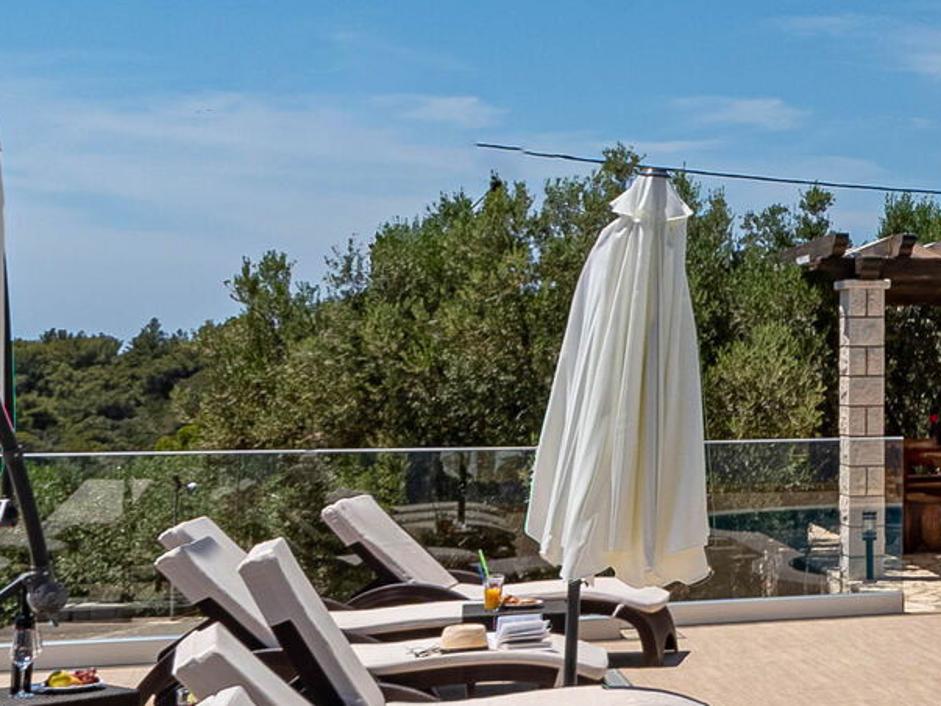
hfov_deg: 25.1
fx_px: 1821
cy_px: 137
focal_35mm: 67
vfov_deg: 21.6
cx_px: 1227
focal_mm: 10
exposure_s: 1/1250
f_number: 11
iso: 200
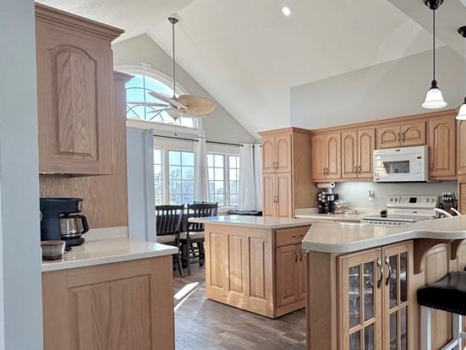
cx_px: 387
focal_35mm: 26
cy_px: 200
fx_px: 350
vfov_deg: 52.9
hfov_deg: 60.6
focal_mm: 2.22
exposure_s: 1/131
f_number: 2.2
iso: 64
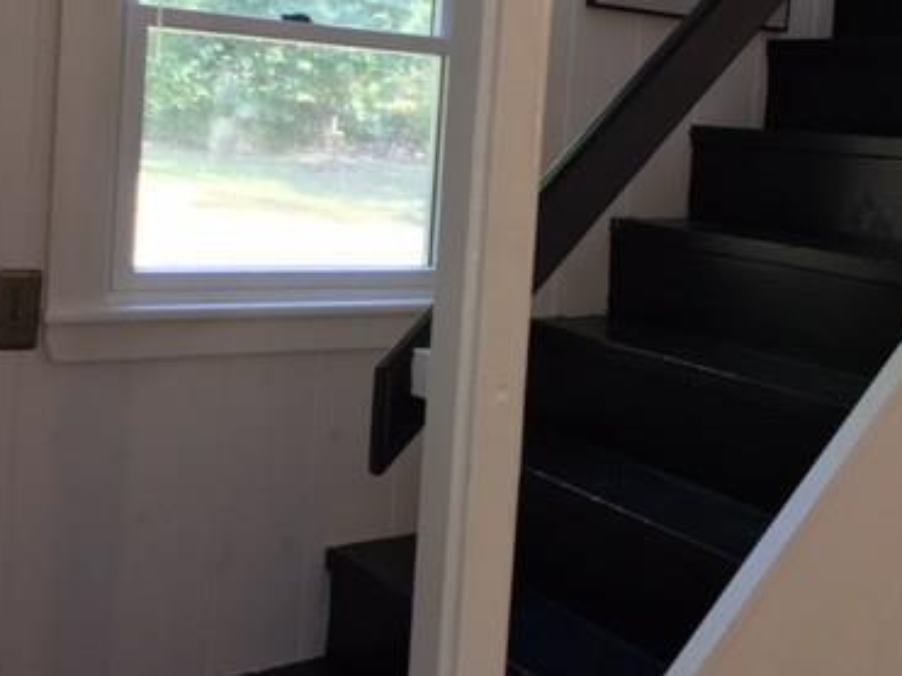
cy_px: 192
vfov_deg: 28.8
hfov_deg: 38.1
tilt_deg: -4.0
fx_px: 1302
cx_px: 508
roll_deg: -3.6
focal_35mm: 50
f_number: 2.2
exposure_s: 1/30
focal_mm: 4.15
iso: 64
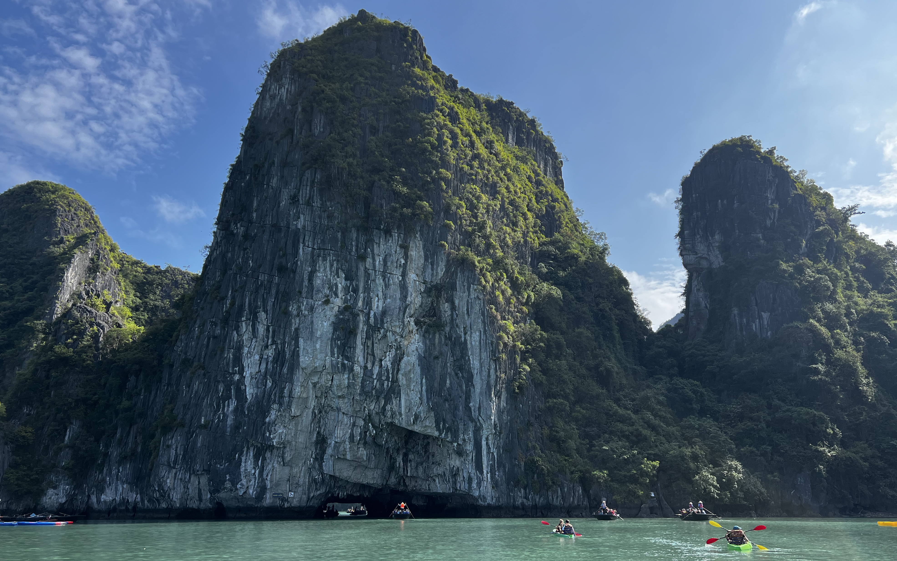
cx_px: 448
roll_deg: +1.2
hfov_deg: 66.5
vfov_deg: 44.4
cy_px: 320
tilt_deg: +15.0
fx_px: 685
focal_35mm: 28
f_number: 1.5
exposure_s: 1/2695
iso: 50
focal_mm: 5.7
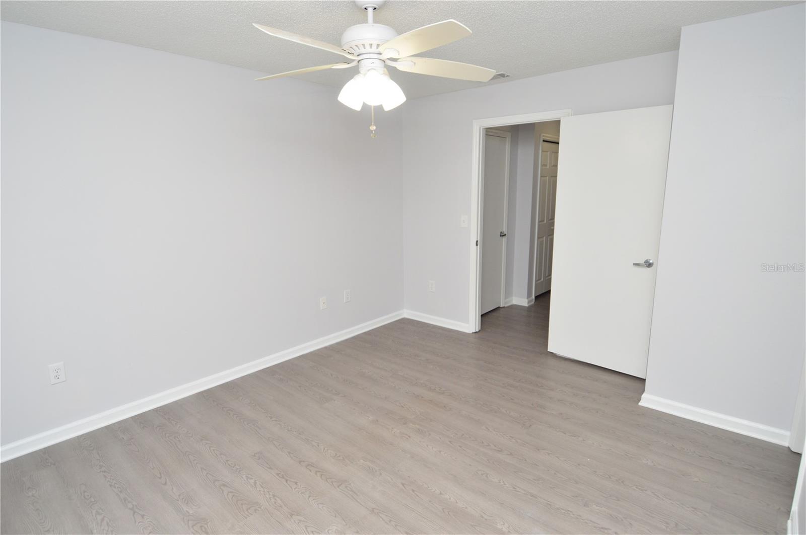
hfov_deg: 90.1
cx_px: 403
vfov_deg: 67.3
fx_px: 403
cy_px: 268
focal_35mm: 18
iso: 400
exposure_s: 1/80
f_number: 4.5
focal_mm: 12
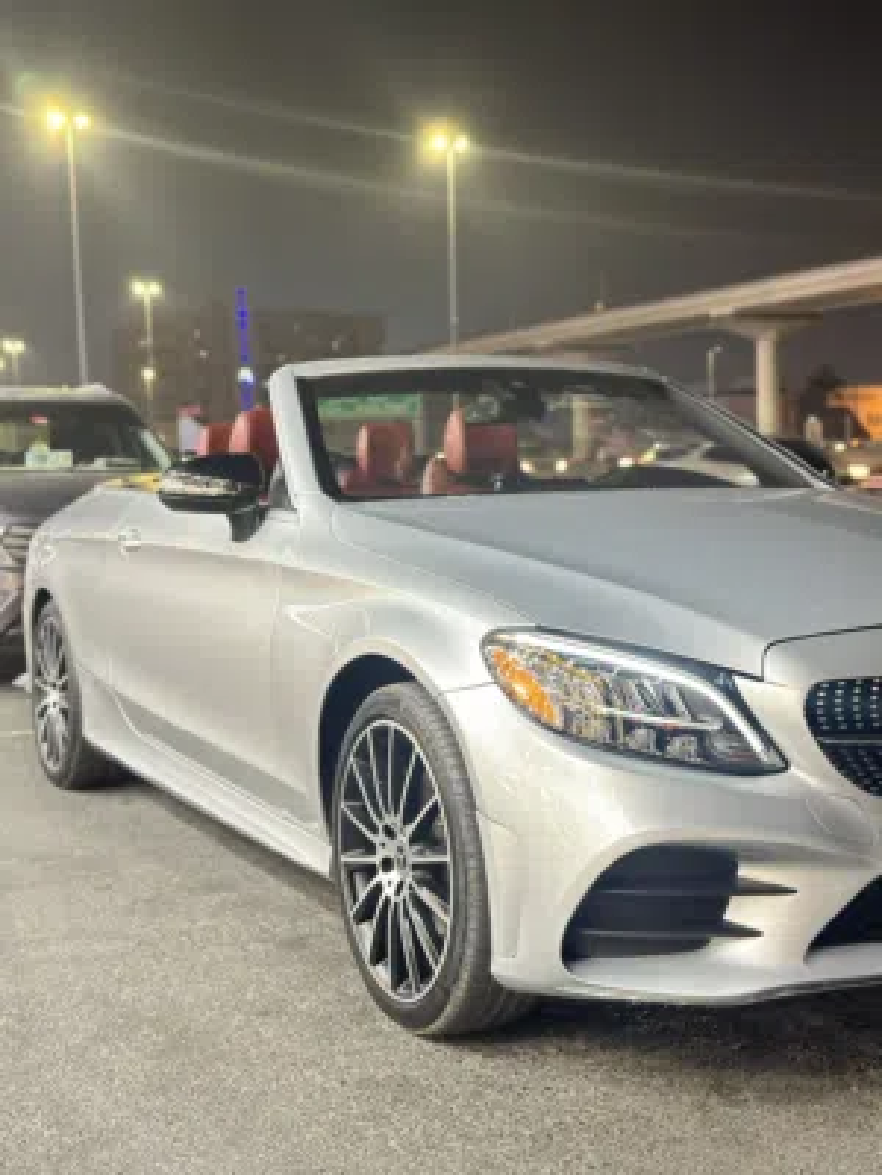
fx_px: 1631
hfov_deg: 30.3
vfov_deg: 39.7
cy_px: 588
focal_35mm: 48
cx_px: 441
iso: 400
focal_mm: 6.86
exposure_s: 1/33
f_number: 1.78
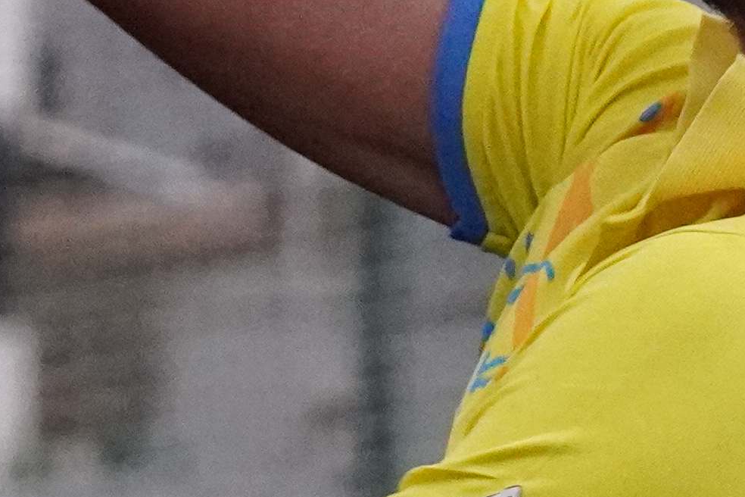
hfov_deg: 2.4
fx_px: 17983
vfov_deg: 1.6
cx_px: 461
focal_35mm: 869
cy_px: 314
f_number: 5.6
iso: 6400
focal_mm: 95
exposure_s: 1/1000
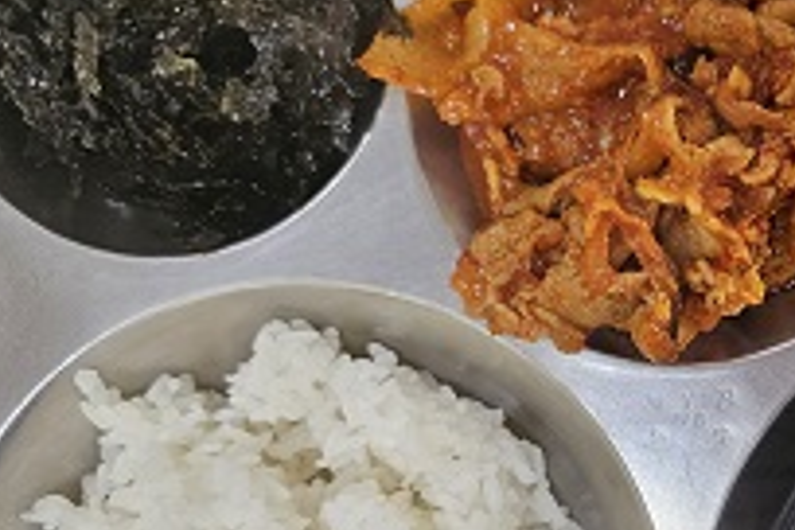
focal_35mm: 47
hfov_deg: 38.9
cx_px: 717
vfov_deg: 28.3
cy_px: 382
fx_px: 1038
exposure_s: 1/100
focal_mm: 6.3
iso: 250
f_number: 1.7
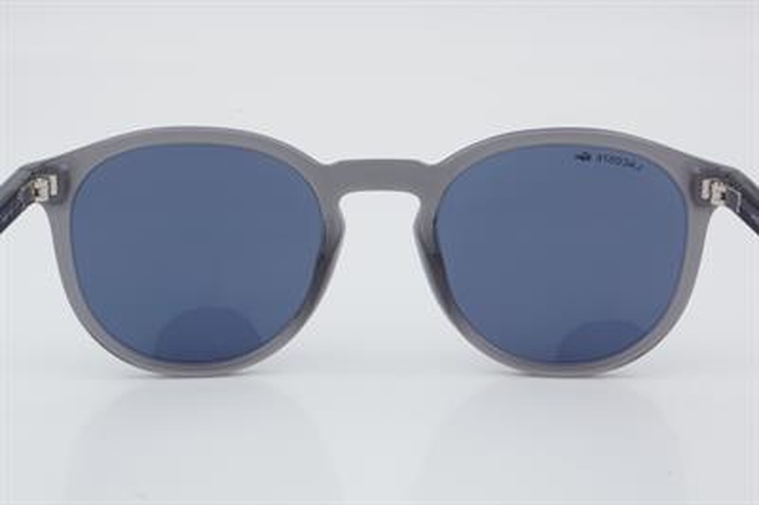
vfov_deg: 16.5
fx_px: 1738
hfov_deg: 24.6
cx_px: 380
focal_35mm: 82
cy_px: 252
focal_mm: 55
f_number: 32
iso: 100
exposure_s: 1/3
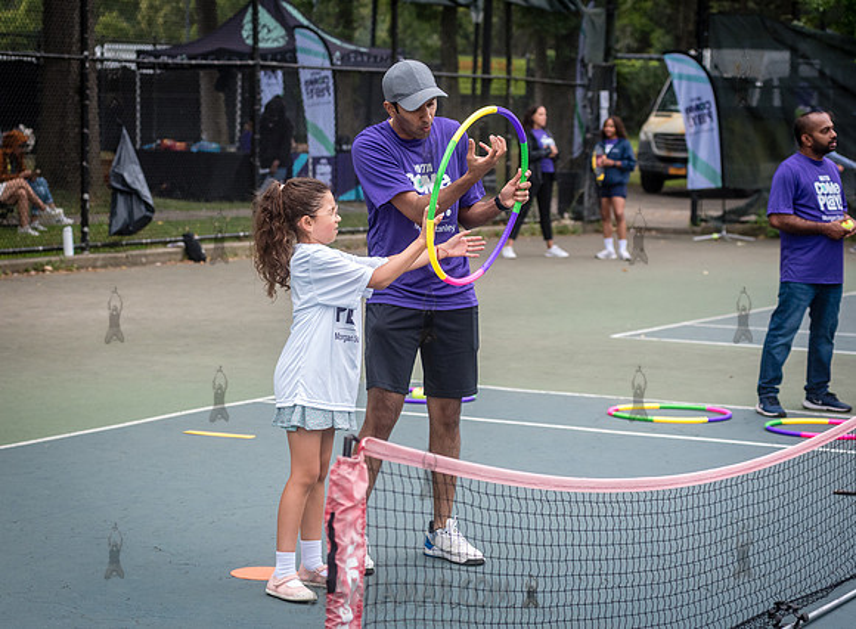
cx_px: 357
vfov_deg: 16.1
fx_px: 2225
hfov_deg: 21.8
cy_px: 295
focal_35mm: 91
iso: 1250
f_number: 5
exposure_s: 1/1250
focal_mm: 80
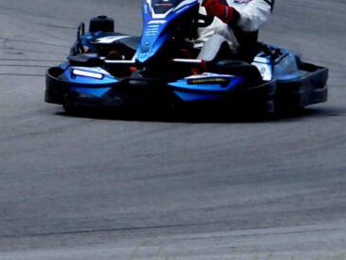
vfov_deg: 1.8
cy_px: 102
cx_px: 182
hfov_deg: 2.4
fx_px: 8336
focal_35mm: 834
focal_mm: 71.9
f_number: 5
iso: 100
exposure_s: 1/667
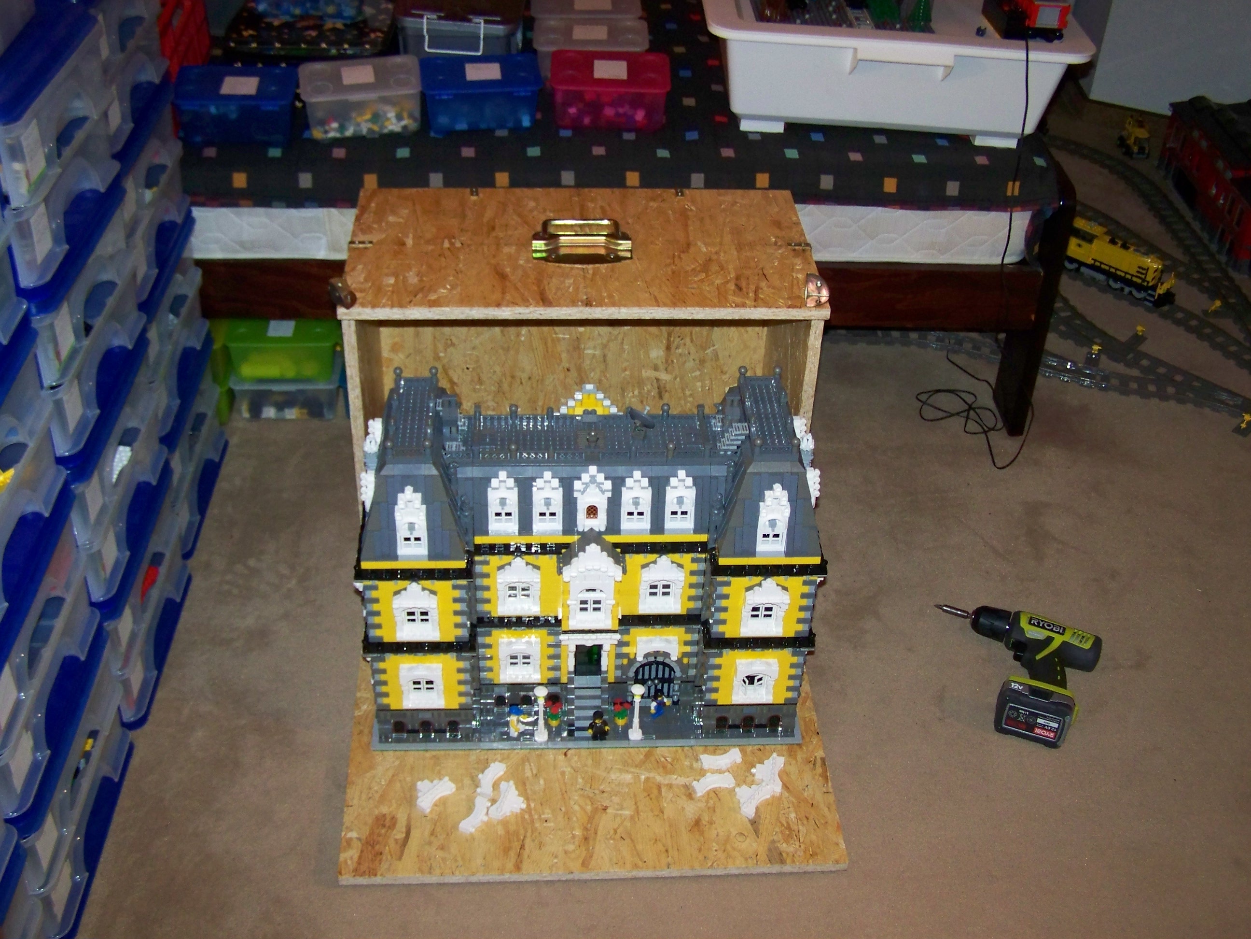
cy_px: 470
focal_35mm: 38
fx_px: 1373
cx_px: 626
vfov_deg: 37.7
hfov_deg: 49.0
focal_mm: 6.3
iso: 200
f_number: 2.8
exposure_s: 1/30
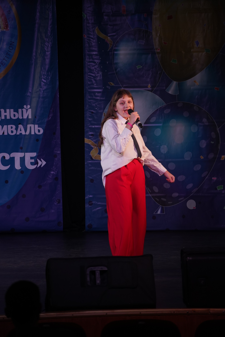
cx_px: 112
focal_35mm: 159
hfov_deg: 8.6
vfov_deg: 12.9
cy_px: 168
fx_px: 1491
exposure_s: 1/250
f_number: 5.6
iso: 1600
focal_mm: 159
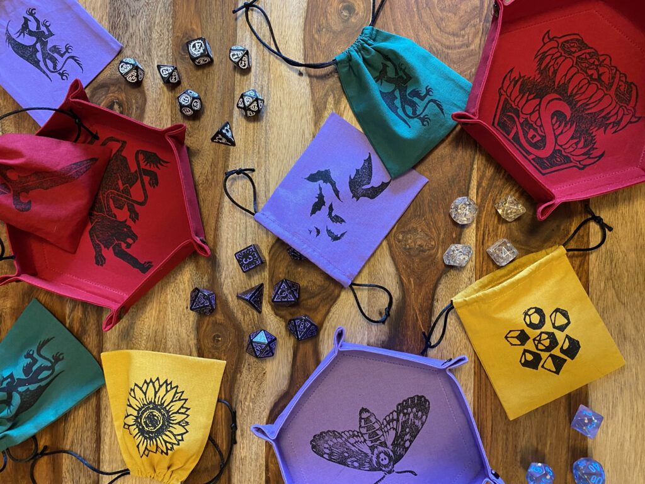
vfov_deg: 53.1
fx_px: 484
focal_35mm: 26
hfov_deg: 67.3
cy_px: 242
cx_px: 322
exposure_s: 1/50
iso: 400
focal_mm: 4.25
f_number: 1.8
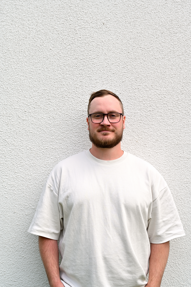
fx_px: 390
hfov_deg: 27.5
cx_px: 96
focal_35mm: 49
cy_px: 144
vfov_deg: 40.4
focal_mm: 49
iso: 160
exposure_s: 1/200
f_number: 7.1
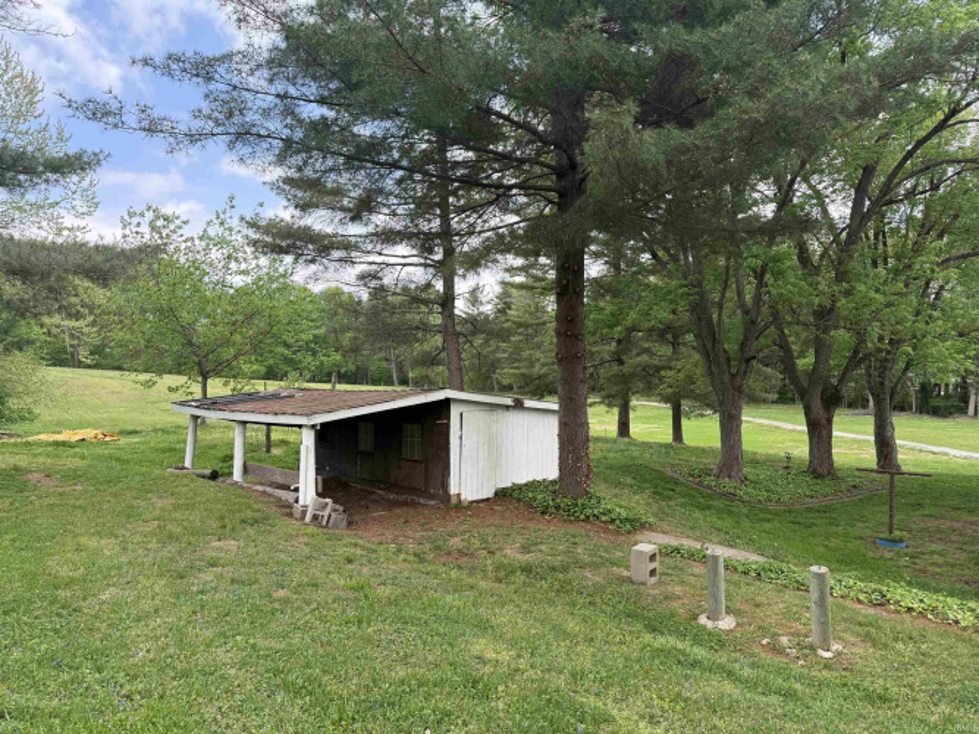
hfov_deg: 71.6
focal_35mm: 24
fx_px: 679
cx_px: 490
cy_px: 367
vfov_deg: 56.8
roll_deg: +1.6
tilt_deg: +1.7
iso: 100
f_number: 1.78
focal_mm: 6.76
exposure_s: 1/920
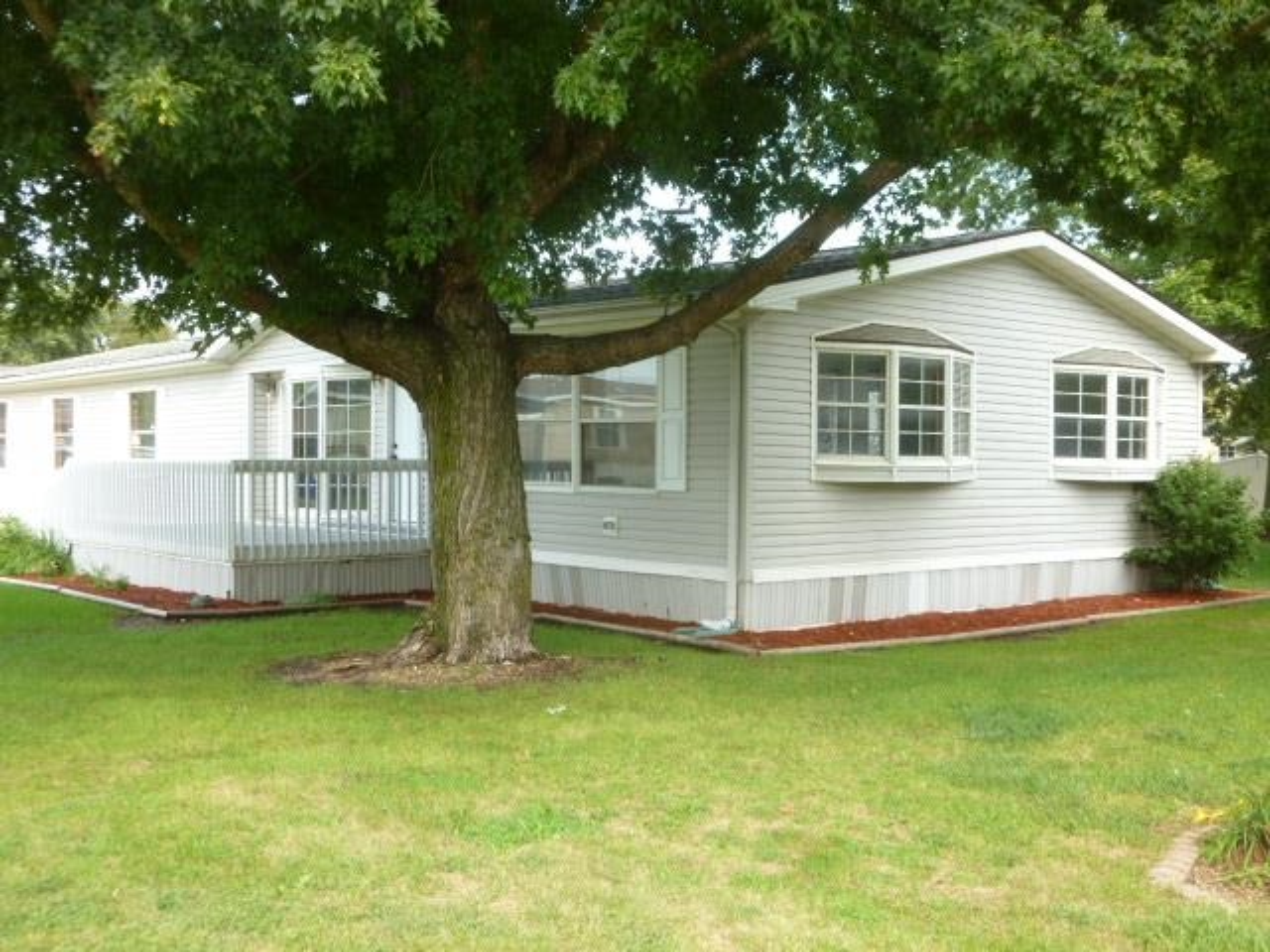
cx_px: 635
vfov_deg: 36.8
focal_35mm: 39
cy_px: 476
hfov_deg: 47.9
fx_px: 1431
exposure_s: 1/160
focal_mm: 6.9
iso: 100
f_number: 3.7
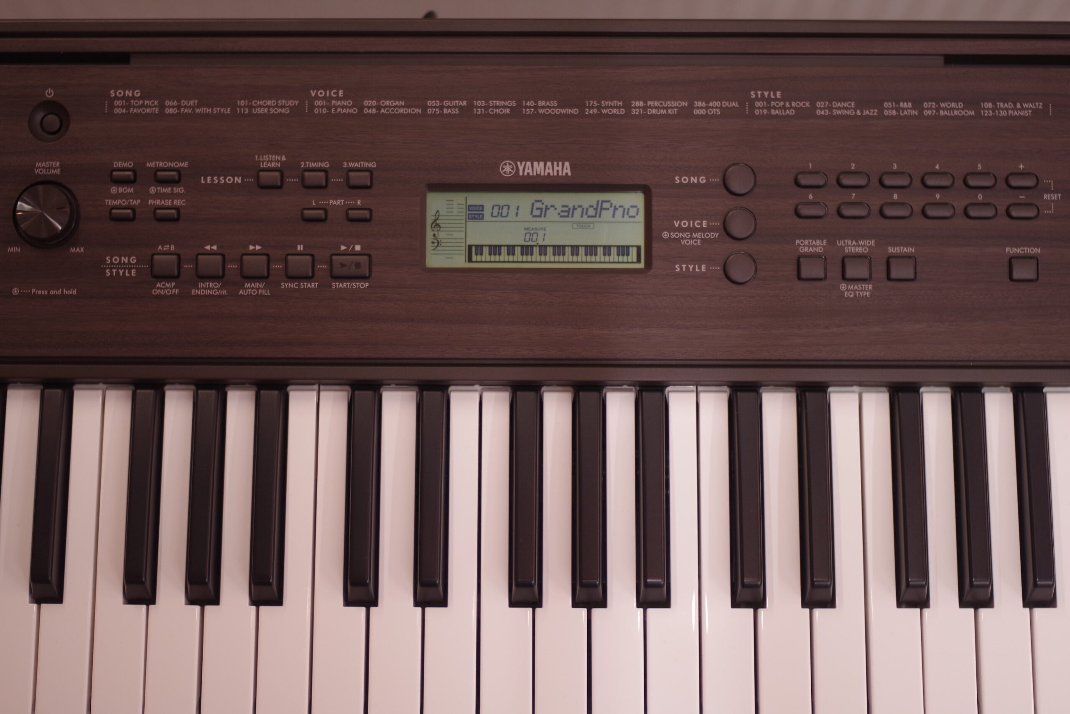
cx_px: 535
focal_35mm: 60
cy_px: 357
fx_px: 1783
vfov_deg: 22.6
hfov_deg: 33.4
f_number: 2.8
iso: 320
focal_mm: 40
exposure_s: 1/40
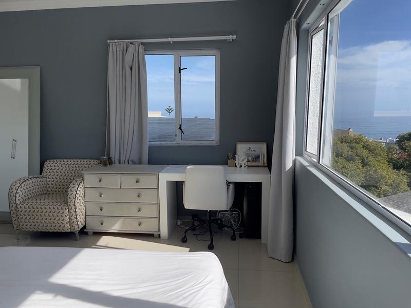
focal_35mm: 26
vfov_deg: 53.1
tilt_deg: -8.4
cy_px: 154
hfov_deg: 67.3
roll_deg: +0.6
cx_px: 206
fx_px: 309
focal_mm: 4.2
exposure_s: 1/2882
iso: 32
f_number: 1.6
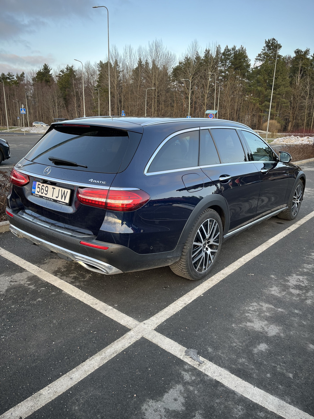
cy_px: 210
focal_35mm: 26
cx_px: 157
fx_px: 314
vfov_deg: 67.3
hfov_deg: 53.1
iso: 50
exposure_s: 1/177
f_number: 1.6
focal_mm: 5.1
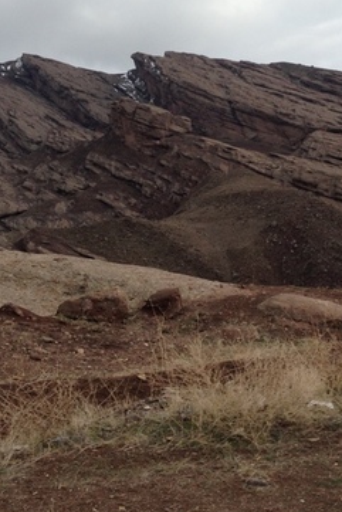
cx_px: 278
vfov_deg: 34.9
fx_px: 811
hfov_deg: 23.4
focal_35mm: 57
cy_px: 211
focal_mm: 4.12
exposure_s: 1/1808
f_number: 2.4
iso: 50
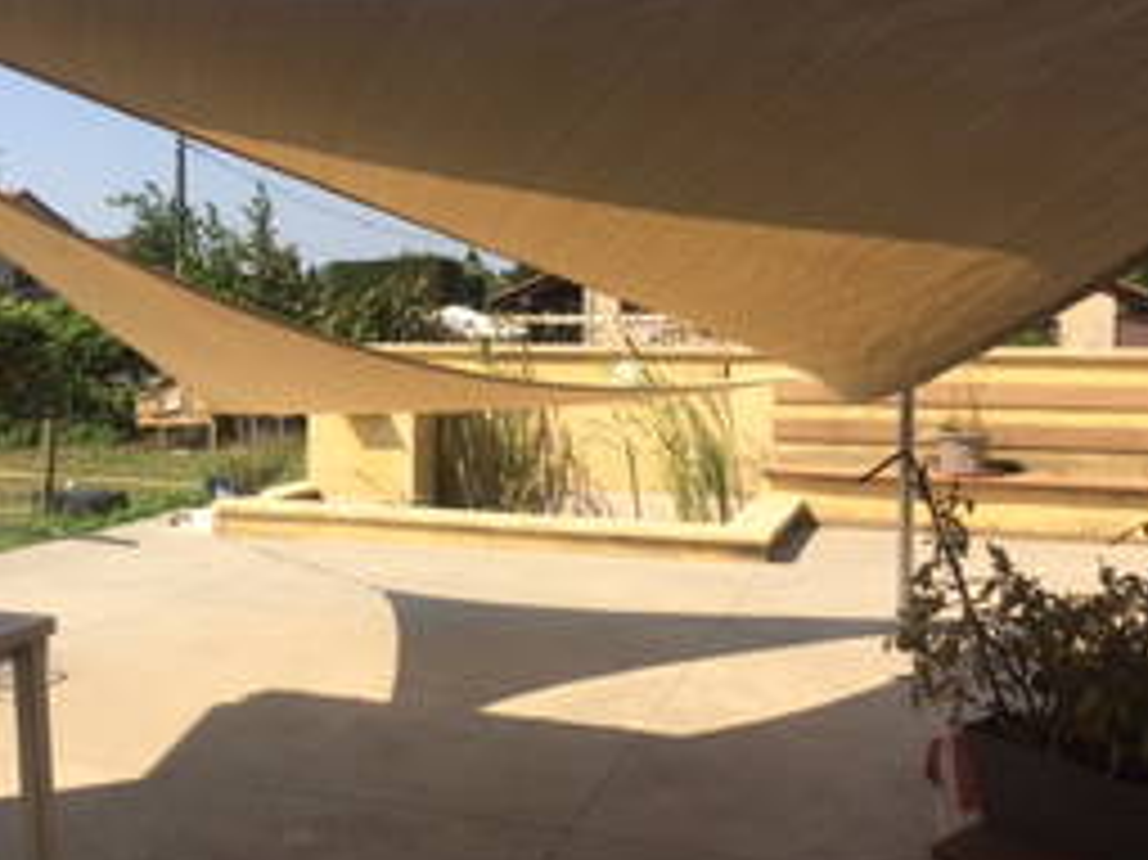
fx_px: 1359
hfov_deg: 45.0
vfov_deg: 35.1
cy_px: 378
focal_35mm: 41
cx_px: 374
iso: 32
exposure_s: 1/2160
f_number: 2.2
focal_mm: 4.15
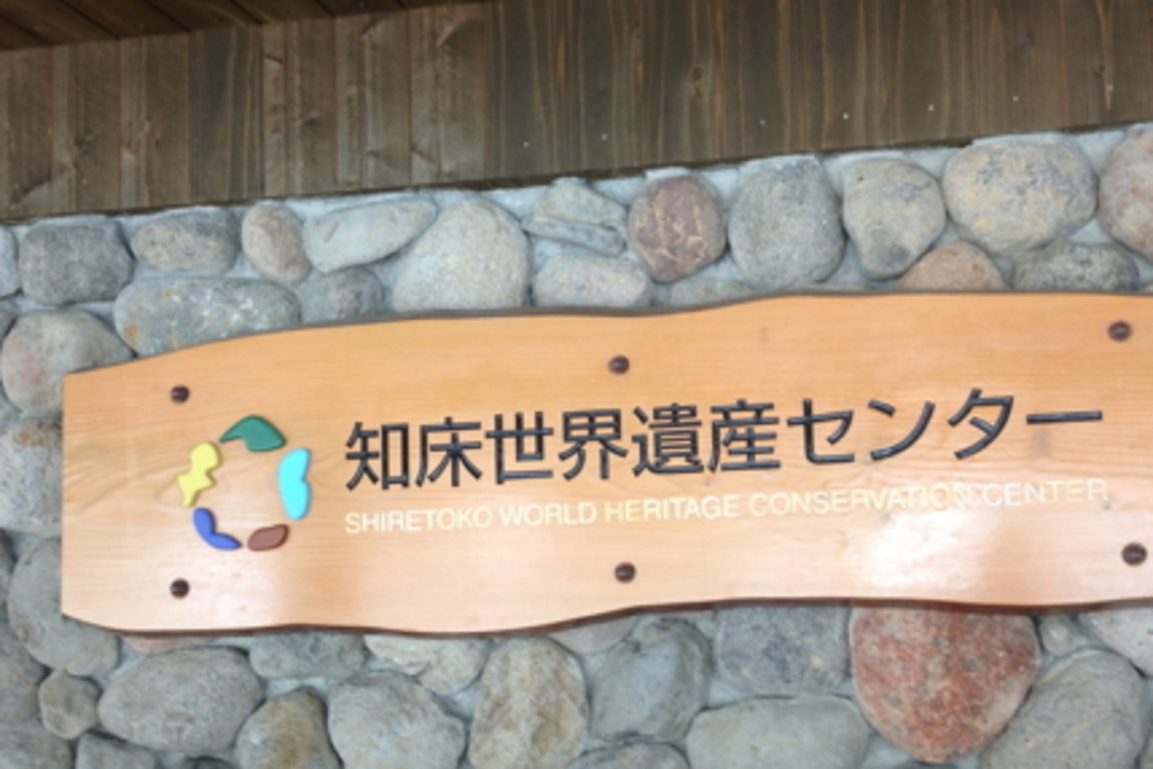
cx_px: 672
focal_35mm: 48
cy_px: 454
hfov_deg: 41.0
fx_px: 1537
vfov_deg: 28.0
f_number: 2.4
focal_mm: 4.13
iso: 50
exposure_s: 1/30
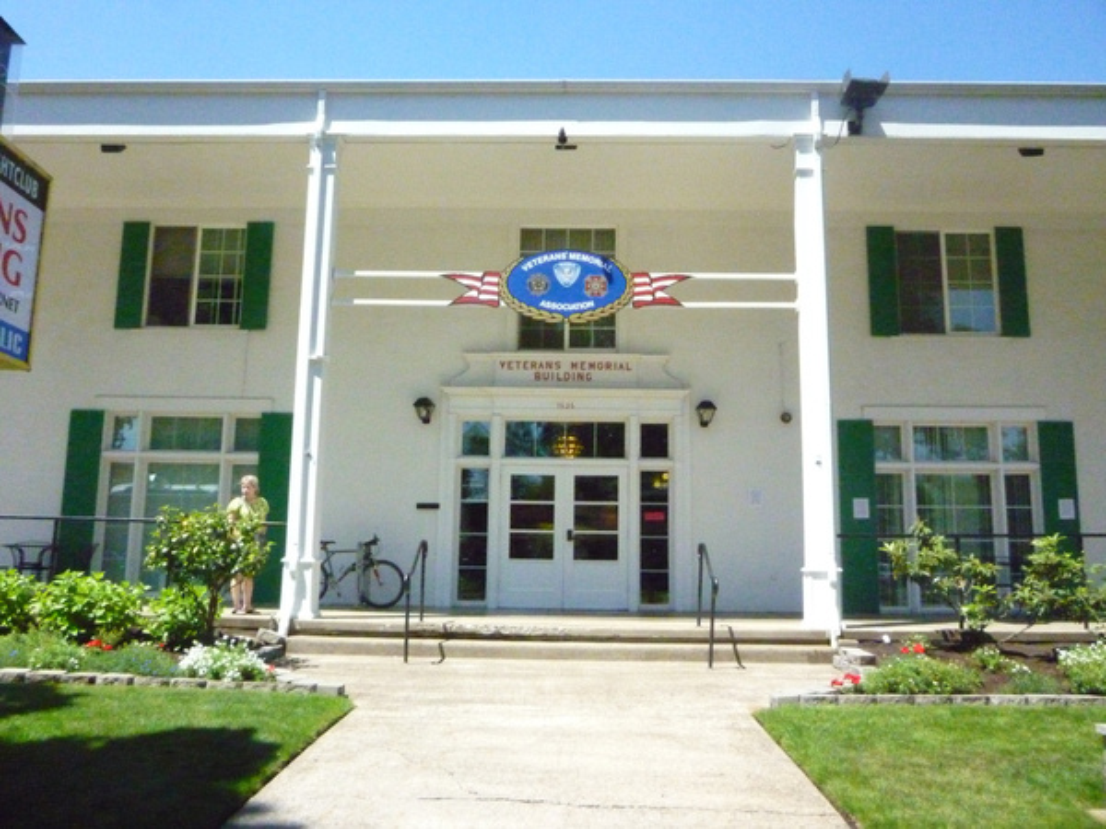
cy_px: 414
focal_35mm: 29
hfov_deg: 61.7
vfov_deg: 48.2
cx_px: 553
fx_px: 927
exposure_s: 1/1600
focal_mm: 5.2
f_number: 8
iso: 1600
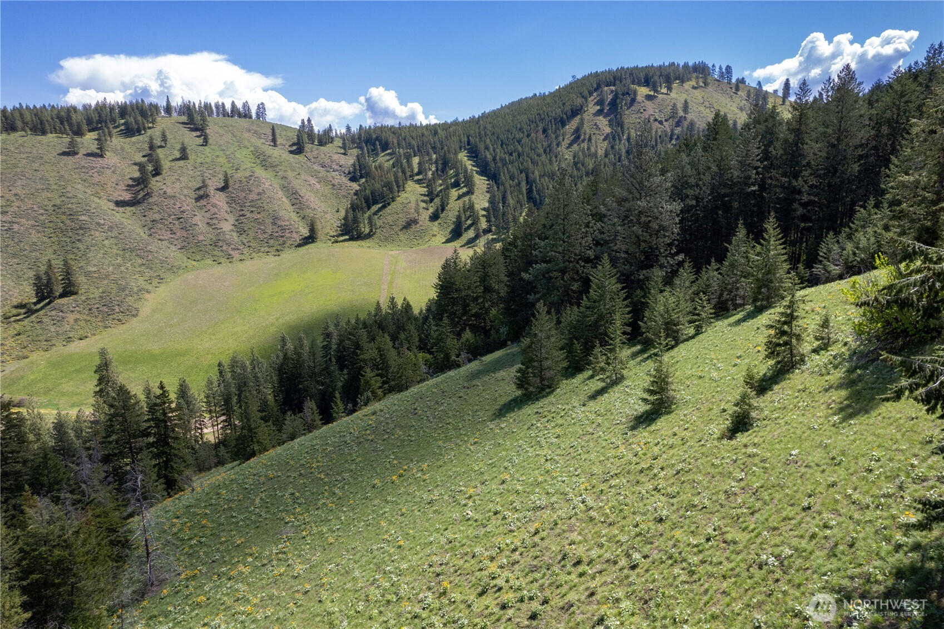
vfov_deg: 57.2
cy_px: 314
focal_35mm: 22
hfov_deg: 78.6
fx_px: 577
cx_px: 472
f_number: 2.8
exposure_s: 1/1250
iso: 100
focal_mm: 8.38
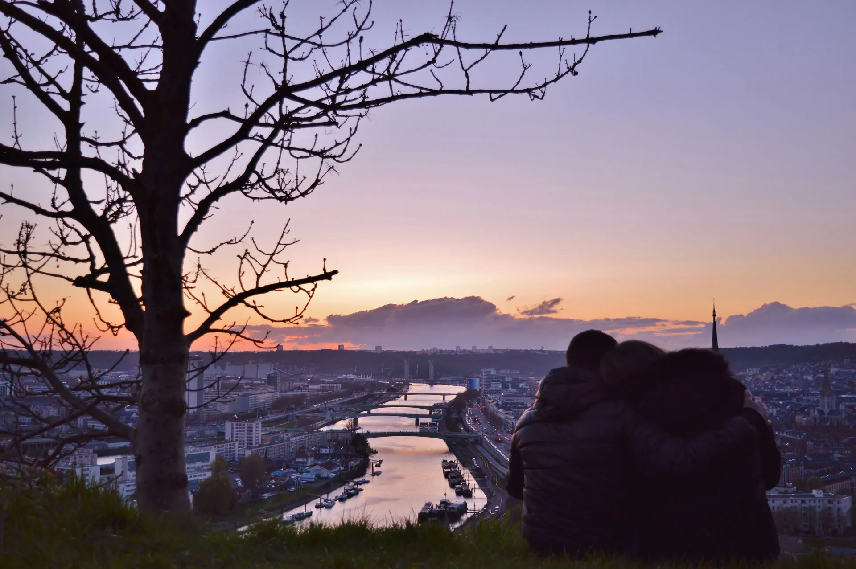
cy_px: 284
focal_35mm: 39
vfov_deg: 34.2
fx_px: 927
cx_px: 428
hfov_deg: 49.6
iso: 100
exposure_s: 1/160
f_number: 4
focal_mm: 26
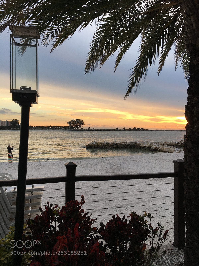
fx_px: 222
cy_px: 133
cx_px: 100
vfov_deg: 61.7
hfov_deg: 48.2
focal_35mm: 29
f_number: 2.2
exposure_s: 1/252
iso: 25
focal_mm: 4.15
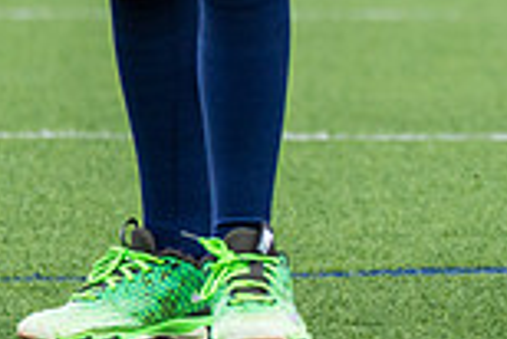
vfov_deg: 2.1
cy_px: -251
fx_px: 9163
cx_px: 921
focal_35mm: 650
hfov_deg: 3.2
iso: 320
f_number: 2.8
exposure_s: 1/2500
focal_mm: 105
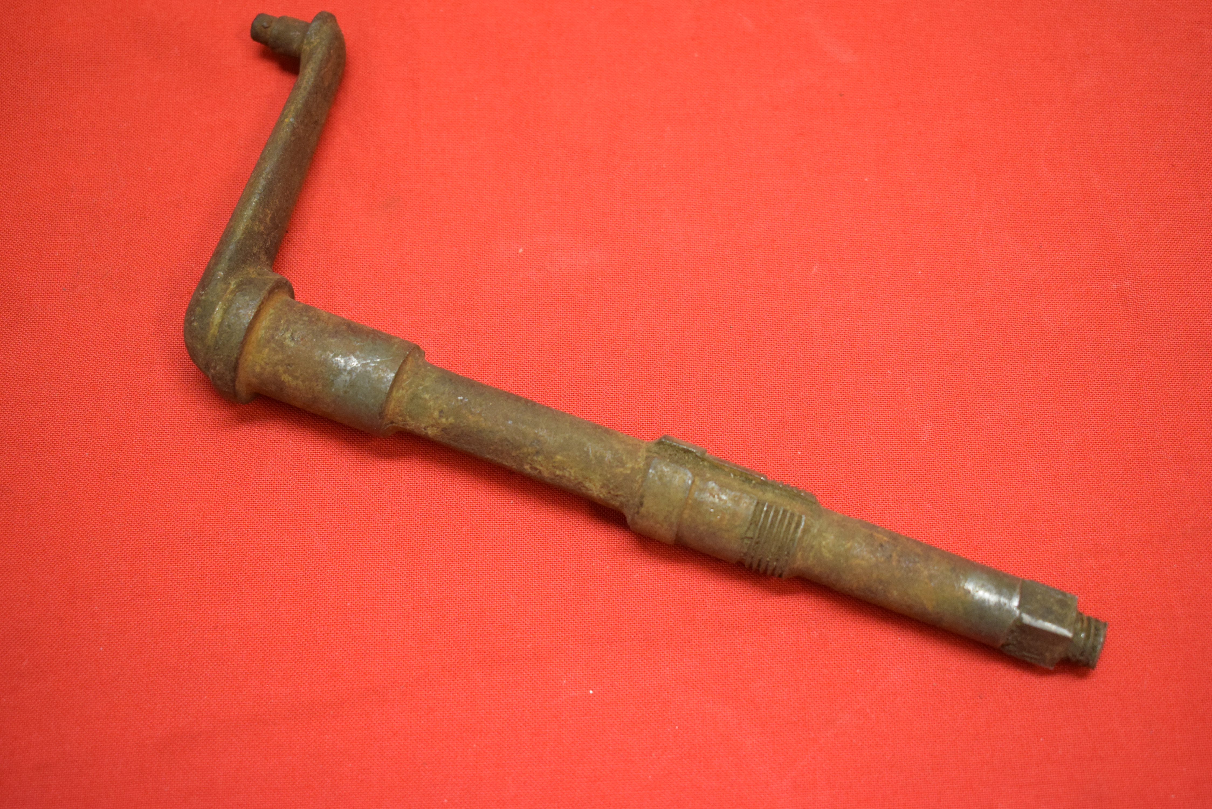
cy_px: 404
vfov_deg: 28.1
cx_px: 606
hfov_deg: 41.1
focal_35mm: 48
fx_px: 1616
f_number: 5
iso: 2000
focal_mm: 32
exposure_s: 1/125
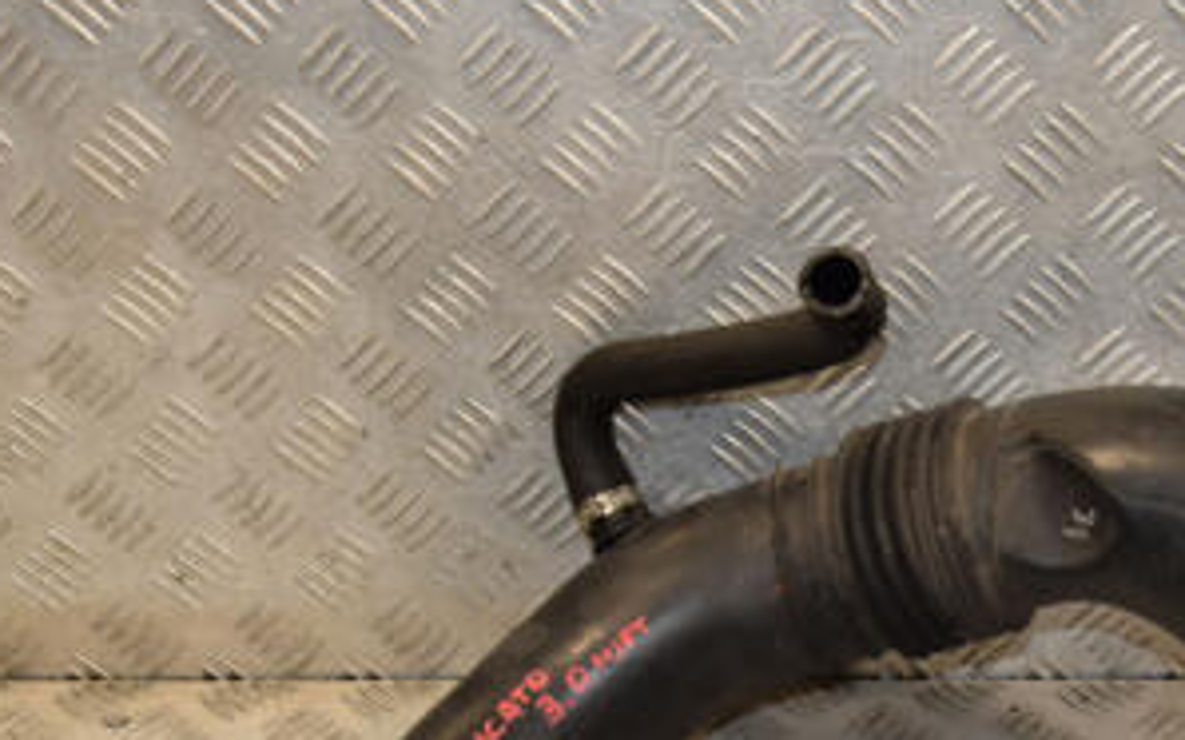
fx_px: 2487
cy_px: 680
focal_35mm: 77
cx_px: 950
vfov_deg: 16.7
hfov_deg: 26.3
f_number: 6.3
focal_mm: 25
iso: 800
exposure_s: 1/200
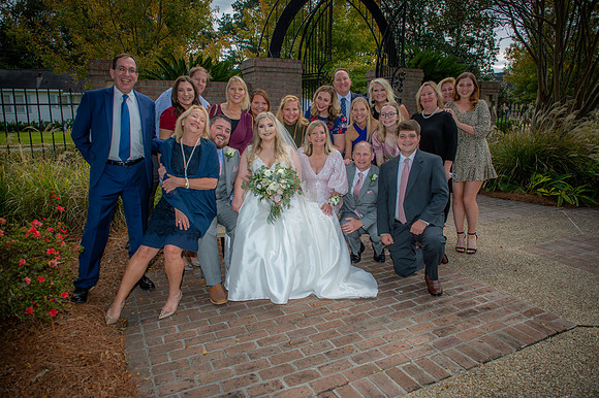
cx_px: 300
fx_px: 399
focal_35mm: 24
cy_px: 199
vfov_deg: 53.1
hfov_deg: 73.8
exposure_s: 1/200
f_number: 5
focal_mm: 24
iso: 125
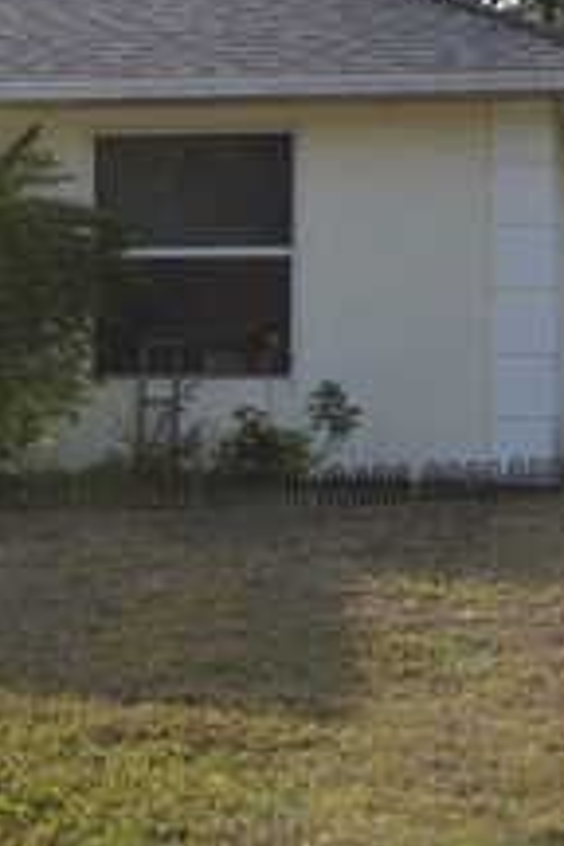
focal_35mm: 111
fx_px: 2608
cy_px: 276
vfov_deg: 18.4
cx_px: -27
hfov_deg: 12.2
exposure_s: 1/250
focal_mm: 32
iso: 100
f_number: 7.1
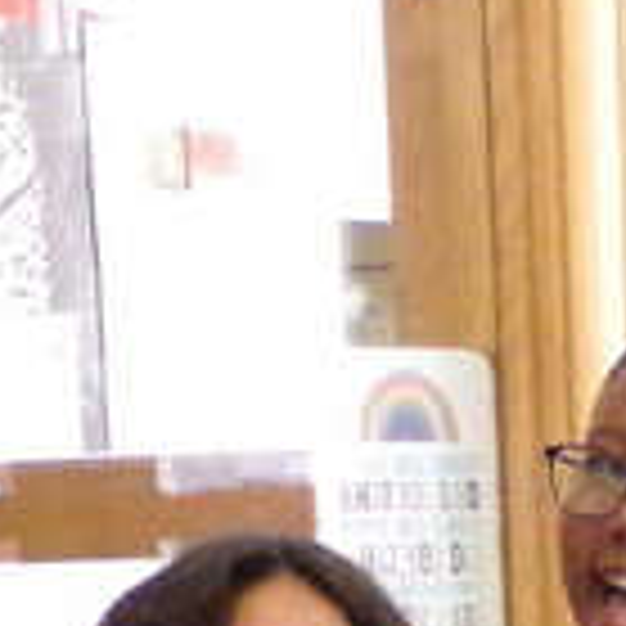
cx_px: 856
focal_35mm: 215
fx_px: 4399
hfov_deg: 8.0
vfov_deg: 7.4
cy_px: 1702
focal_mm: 5.9
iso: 800
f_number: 3.4
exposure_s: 1/52
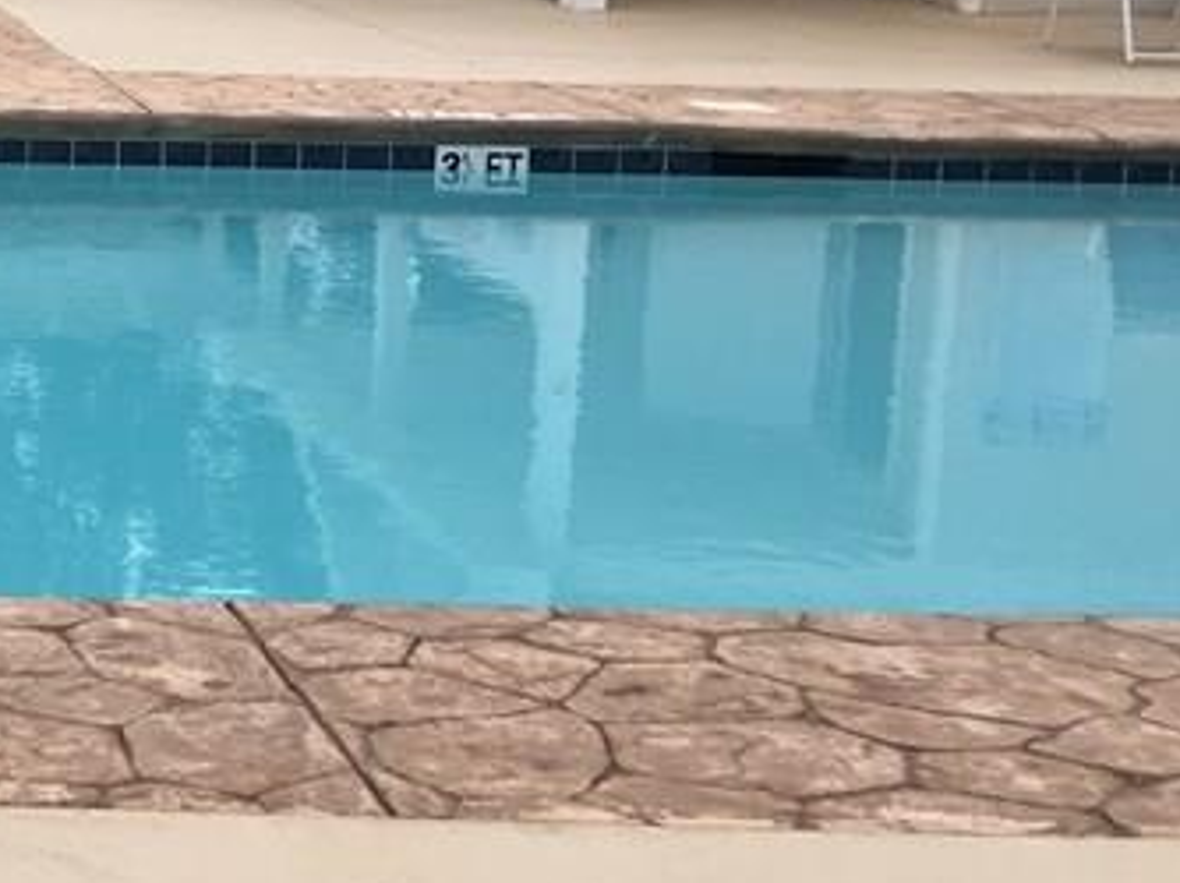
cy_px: 170
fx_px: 3032
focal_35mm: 89
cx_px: -498
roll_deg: -1.6
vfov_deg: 16.4
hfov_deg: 19.6
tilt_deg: -8.3
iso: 25
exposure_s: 1/1748
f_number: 2.2
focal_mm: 4.15
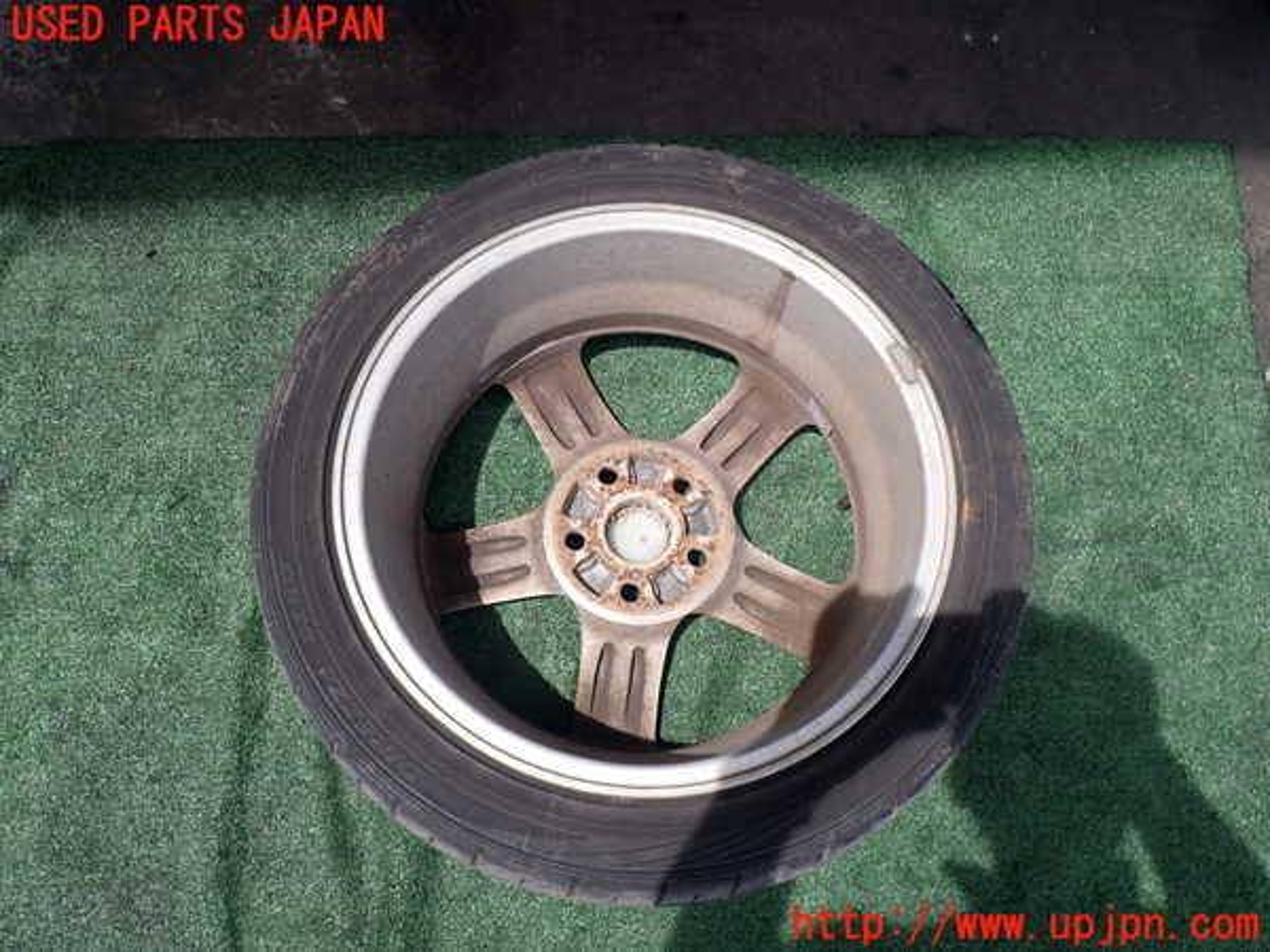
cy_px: 476
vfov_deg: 46.8
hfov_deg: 60.0
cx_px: 635
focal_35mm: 30
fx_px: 1101
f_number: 3.2
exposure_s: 1/640
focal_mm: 5.4
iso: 100
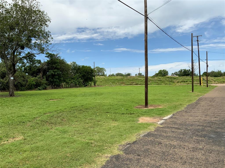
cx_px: 112
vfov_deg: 48.2
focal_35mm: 29
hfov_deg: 61.7
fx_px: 188
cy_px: 84
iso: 16
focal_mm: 3
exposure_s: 1/2427
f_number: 1.8
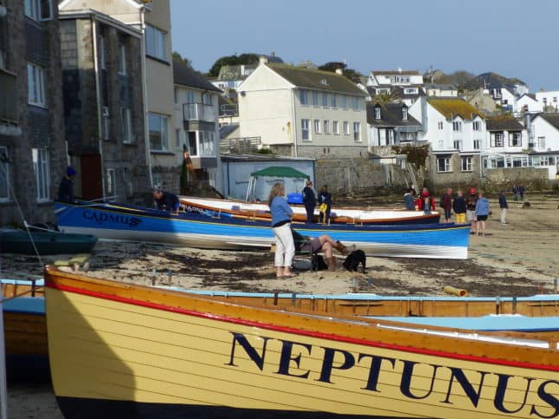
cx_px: 416
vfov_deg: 21.0
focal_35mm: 70
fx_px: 1130
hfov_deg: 27.4
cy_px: 201
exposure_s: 1/1300
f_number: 4.5
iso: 100
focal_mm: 7.8
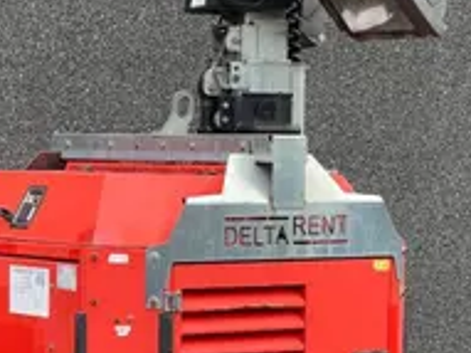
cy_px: 299
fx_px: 2189
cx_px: 126
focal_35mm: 161
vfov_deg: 9.2
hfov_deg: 12.2
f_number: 2.2
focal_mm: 7.5
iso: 125
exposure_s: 1/99
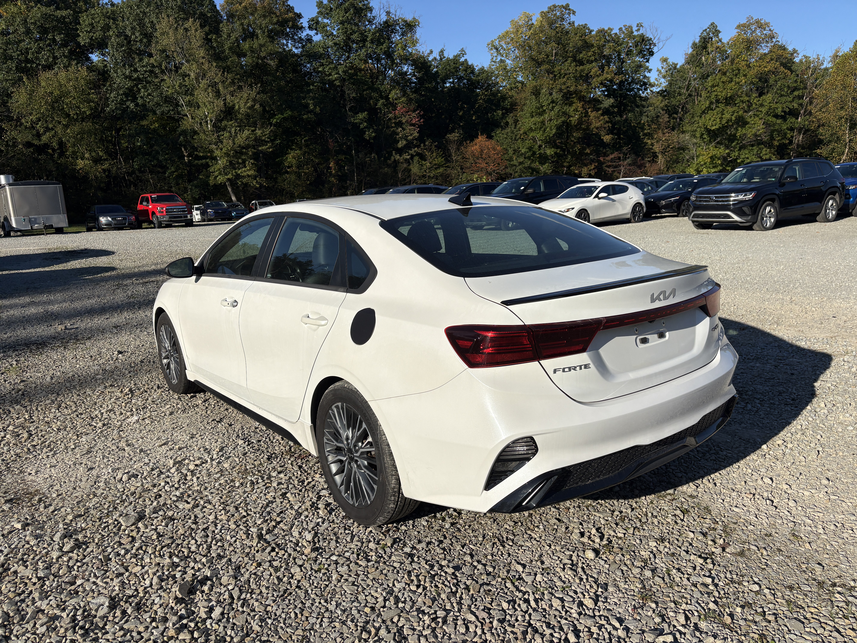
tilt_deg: -10.4
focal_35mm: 26
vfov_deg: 53.1
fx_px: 644
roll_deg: +1.1
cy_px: 322
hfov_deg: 67.3
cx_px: 428
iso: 50
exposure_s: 1/6993
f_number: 1.6
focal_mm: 5.96
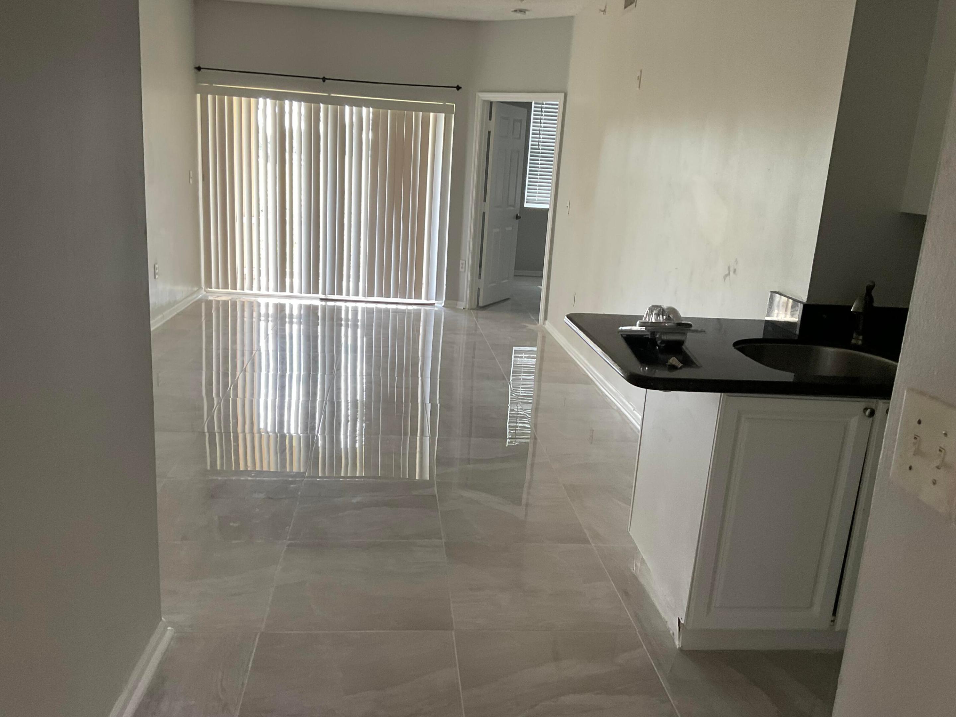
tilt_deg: -13.7
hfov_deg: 61.7
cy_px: 358
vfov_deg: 48.2
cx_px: 478
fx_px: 801
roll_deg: -3.2
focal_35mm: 29
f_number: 1.8
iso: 64
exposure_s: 1/60
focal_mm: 3
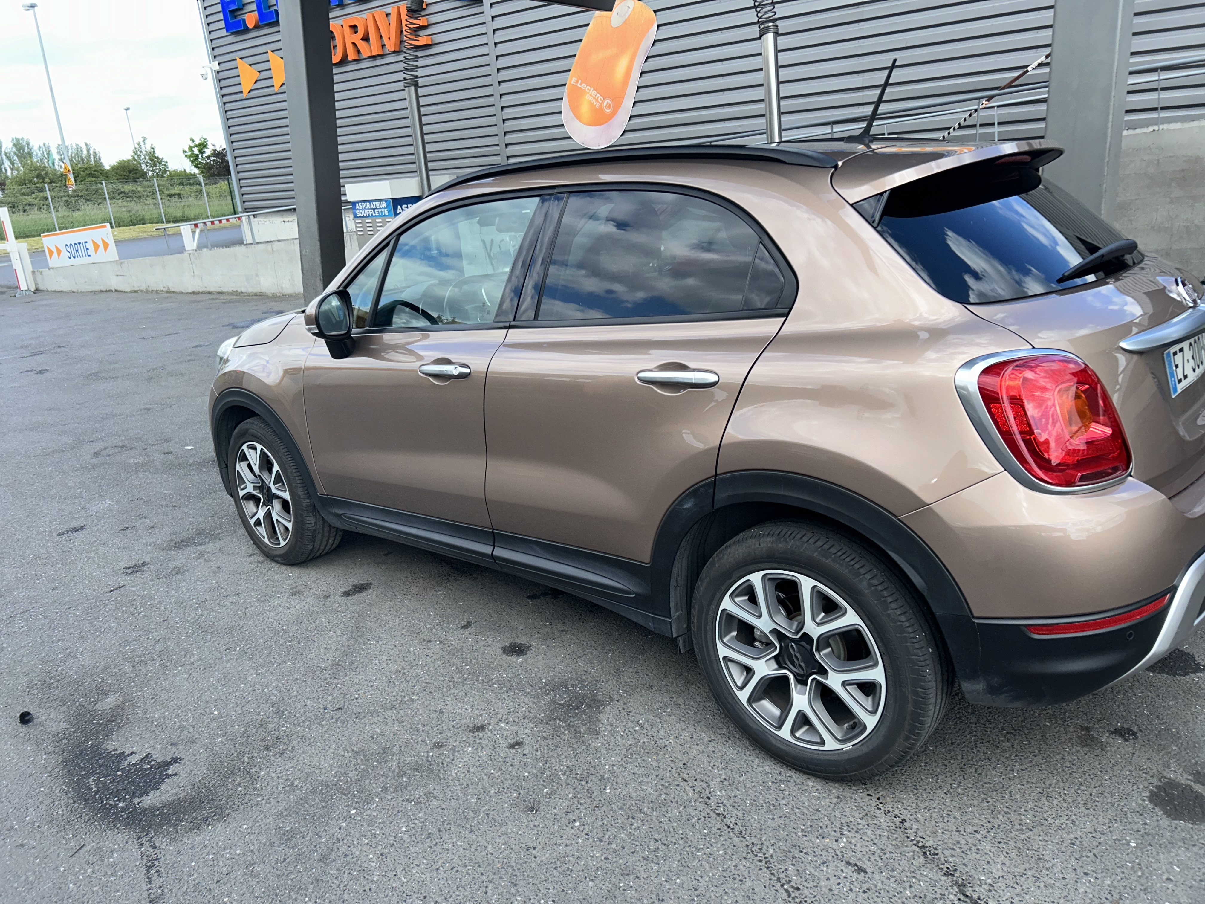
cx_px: 602
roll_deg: +4.5
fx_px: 905
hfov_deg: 67.3
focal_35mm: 26
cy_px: 452
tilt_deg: -17.2
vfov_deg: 53.1
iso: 32
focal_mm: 5.7
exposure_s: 1/1038
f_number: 1.5
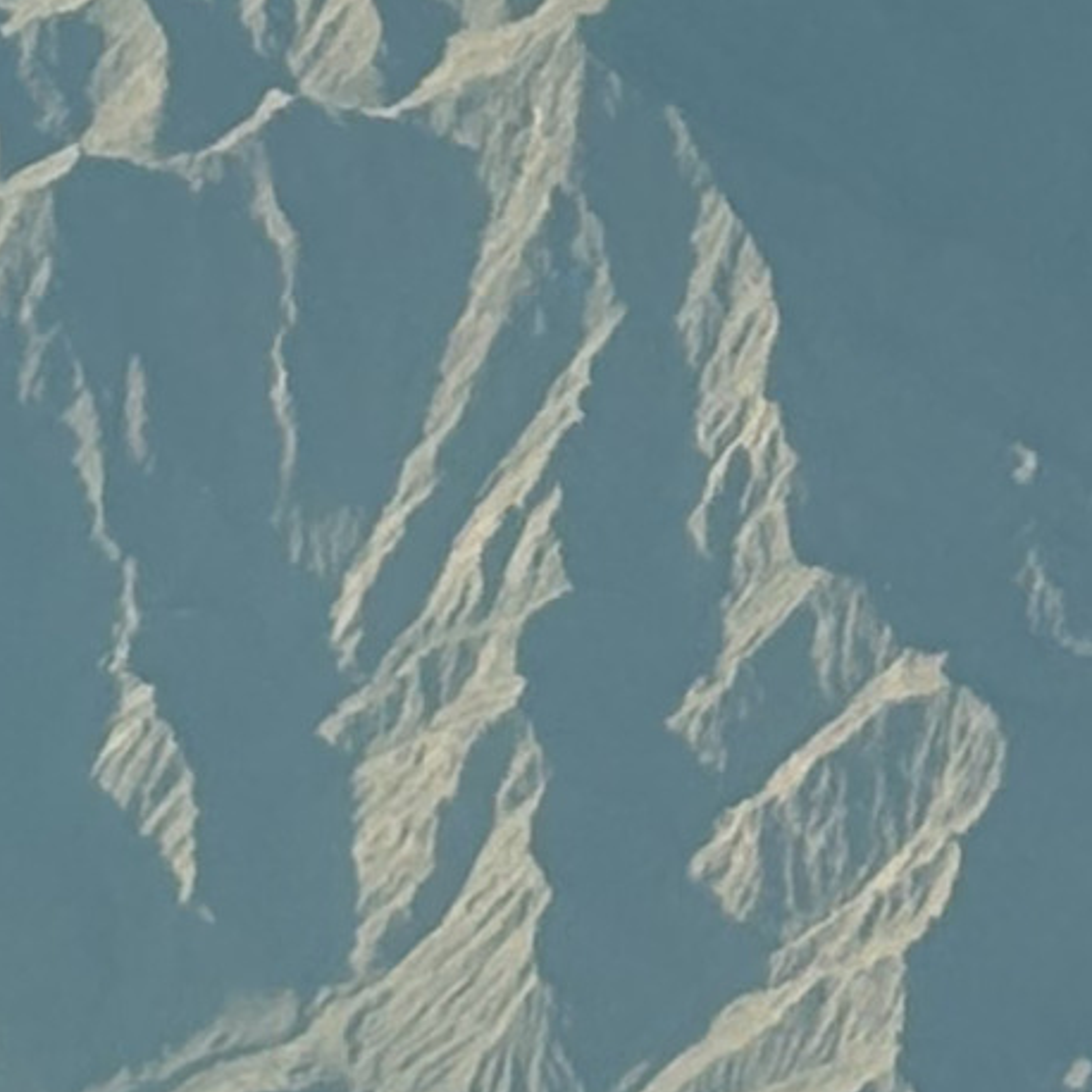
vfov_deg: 4.4
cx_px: 329
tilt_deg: -39.2
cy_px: 219
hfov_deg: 4.4
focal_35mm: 401
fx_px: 14312
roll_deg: +1.5
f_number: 1.6
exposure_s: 1/907
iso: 40
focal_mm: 5.96
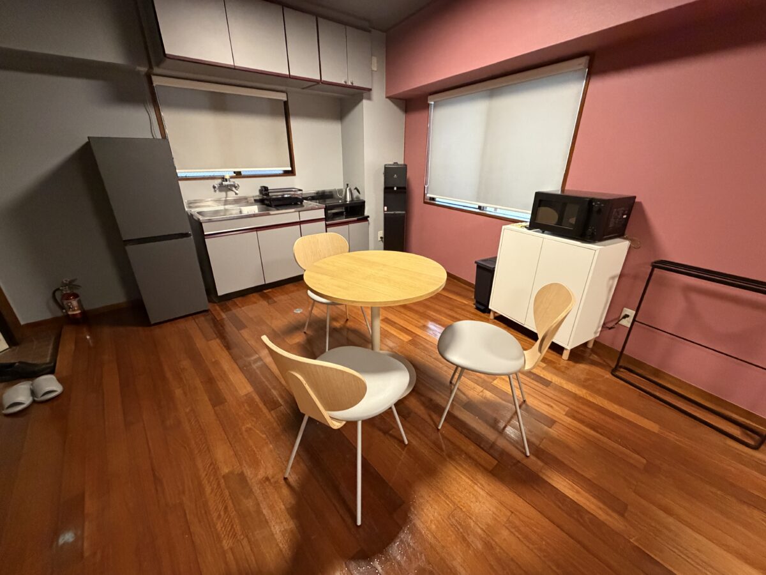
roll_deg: -0.2
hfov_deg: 102.1
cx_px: 383
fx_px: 310
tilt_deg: -22.7
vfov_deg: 85.7
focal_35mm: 14
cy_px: 288
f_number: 2.2
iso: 1000
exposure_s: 1/60
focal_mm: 2.22
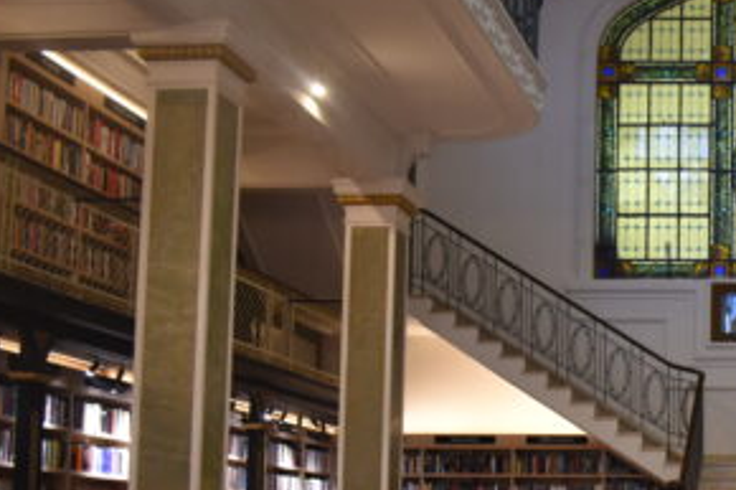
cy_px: 452
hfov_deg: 26.0
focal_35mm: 72
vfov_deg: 18.6
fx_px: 1471
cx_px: 807
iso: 640
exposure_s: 1/60
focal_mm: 20
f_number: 4
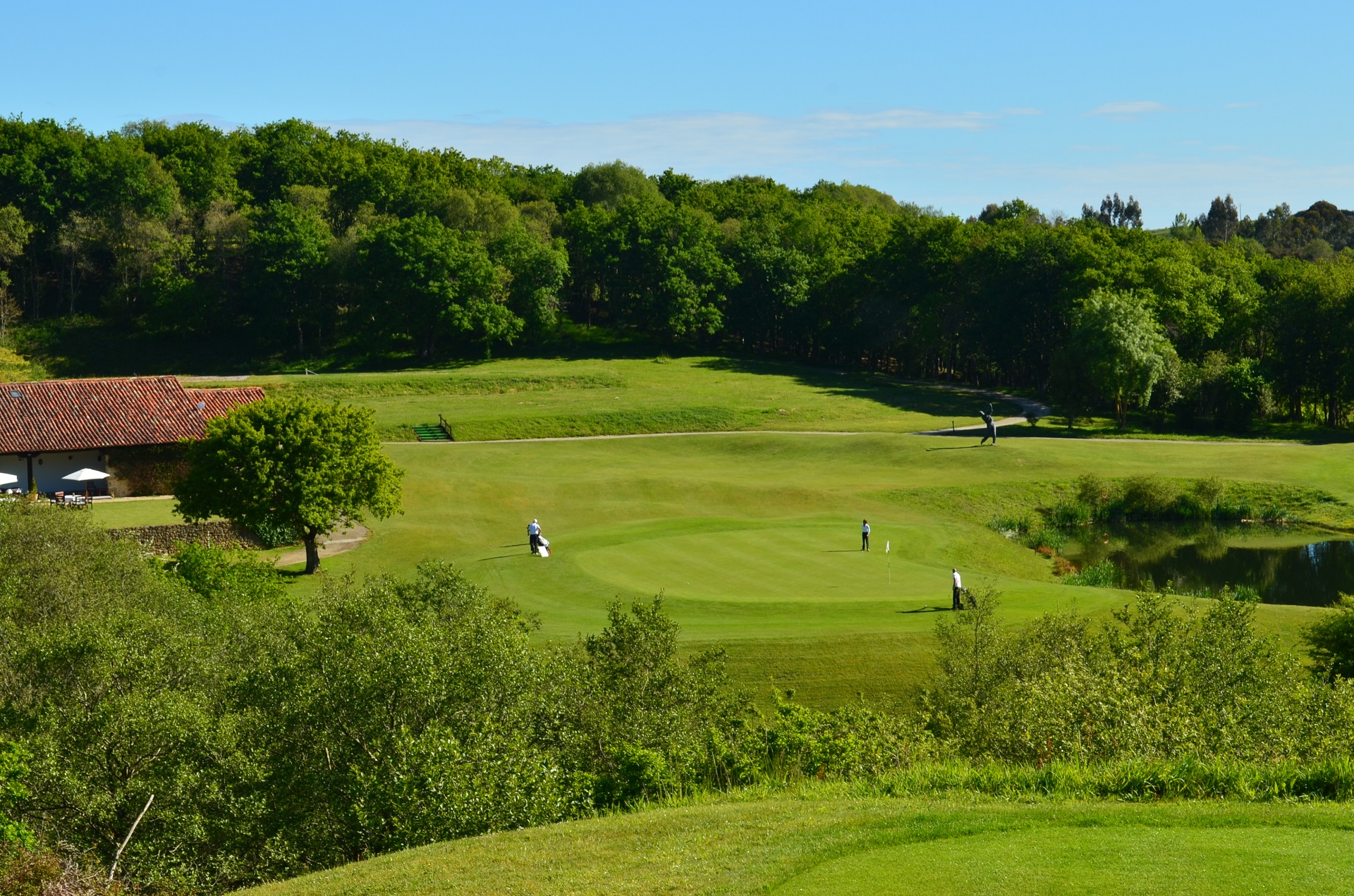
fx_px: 3096
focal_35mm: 82
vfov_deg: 16.5
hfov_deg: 24.7
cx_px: 677
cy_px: 448
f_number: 11
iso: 100
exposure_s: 1/125
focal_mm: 55
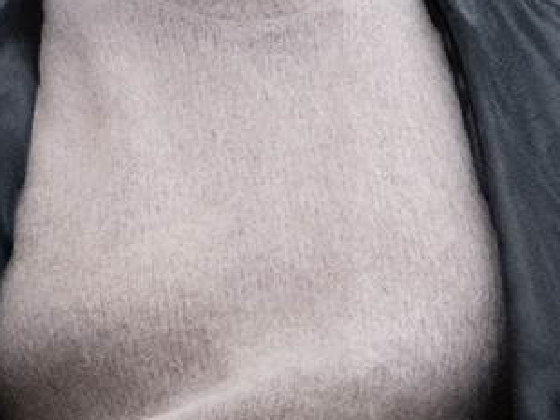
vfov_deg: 2.8
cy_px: -74
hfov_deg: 3.7
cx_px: -672
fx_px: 8513
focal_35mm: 526
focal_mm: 58.6
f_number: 4
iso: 3200
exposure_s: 1/125
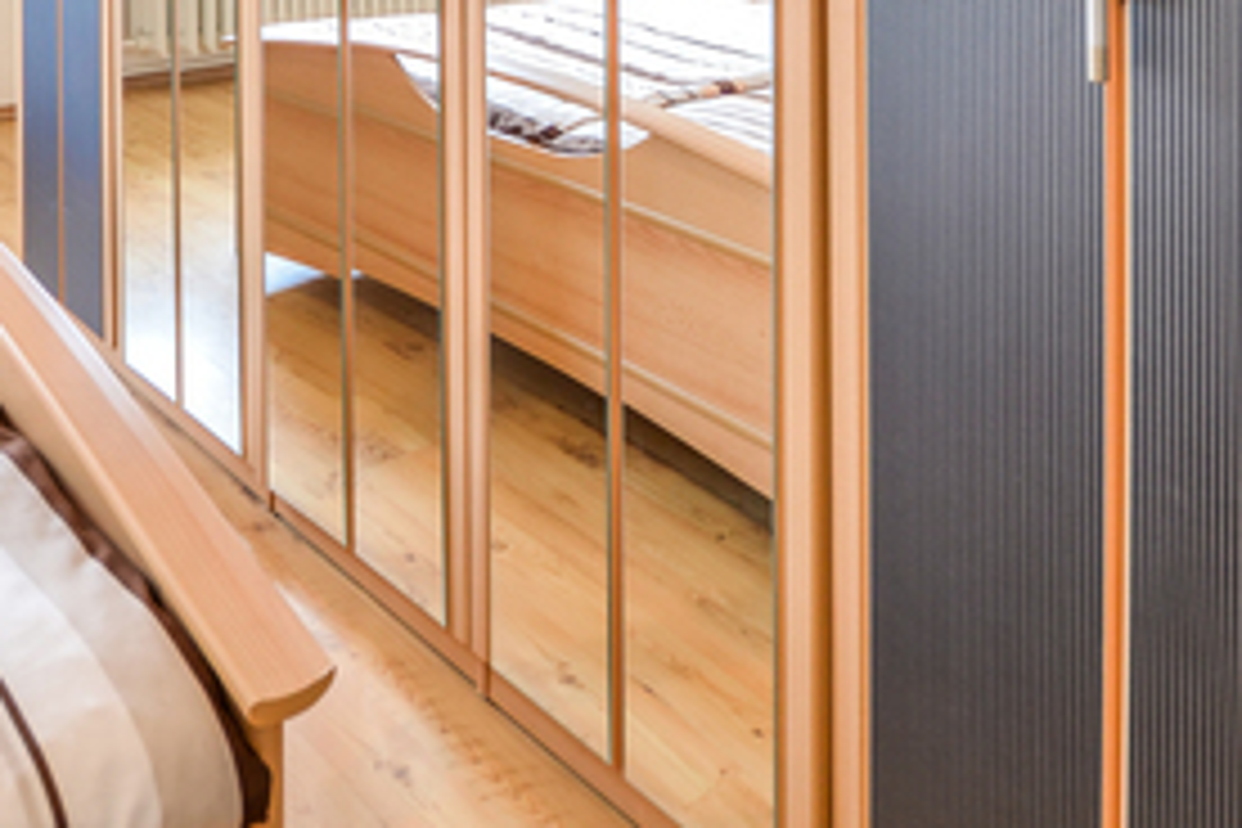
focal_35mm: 36
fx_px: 1242
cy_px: -194
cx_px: 423
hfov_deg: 52.2
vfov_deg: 30.6
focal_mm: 10
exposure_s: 1/30
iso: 320
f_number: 3.5
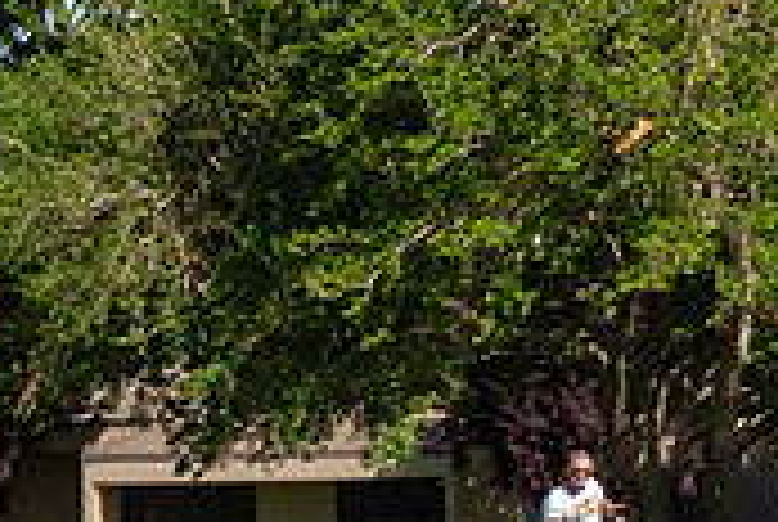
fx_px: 7685
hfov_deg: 5.8
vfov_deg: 3.9
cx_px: 1021
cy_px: 628
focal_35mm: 355
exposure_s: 1/1600
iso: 320
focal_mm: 38.86
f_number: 4
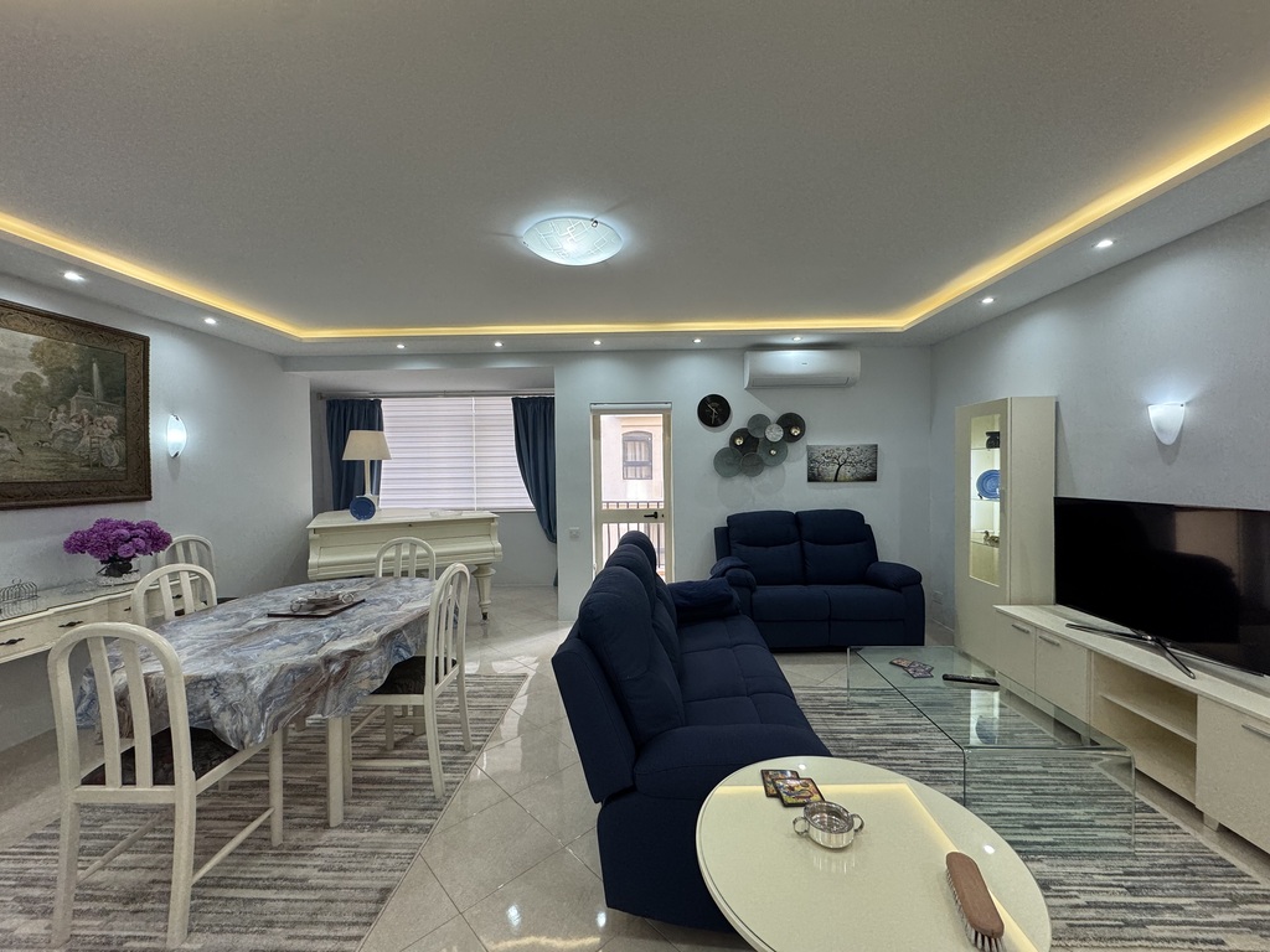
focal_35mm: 14
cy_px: 476
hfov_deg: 102.1
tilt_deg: -0.8
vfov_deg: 85.7
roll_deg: +0.2
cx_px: 635
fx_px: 514
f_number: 2.2
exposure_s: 1/100
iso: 64
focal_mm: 2.22
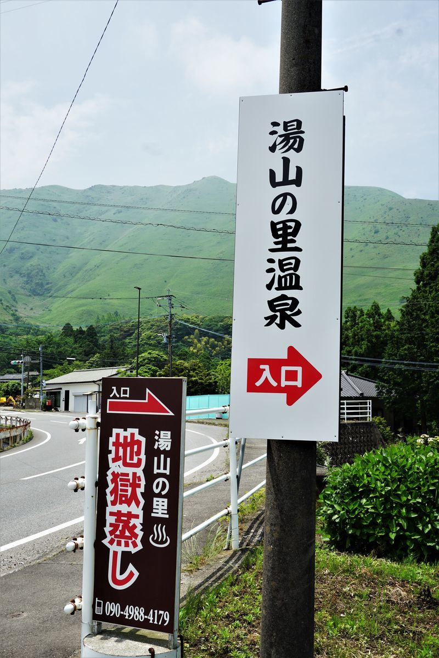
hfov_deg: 34.2
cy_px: 329
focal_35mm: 39
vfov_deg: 49.6
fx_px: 713
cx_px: 220
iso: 100
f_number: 11
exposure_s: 1/125
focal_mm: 26
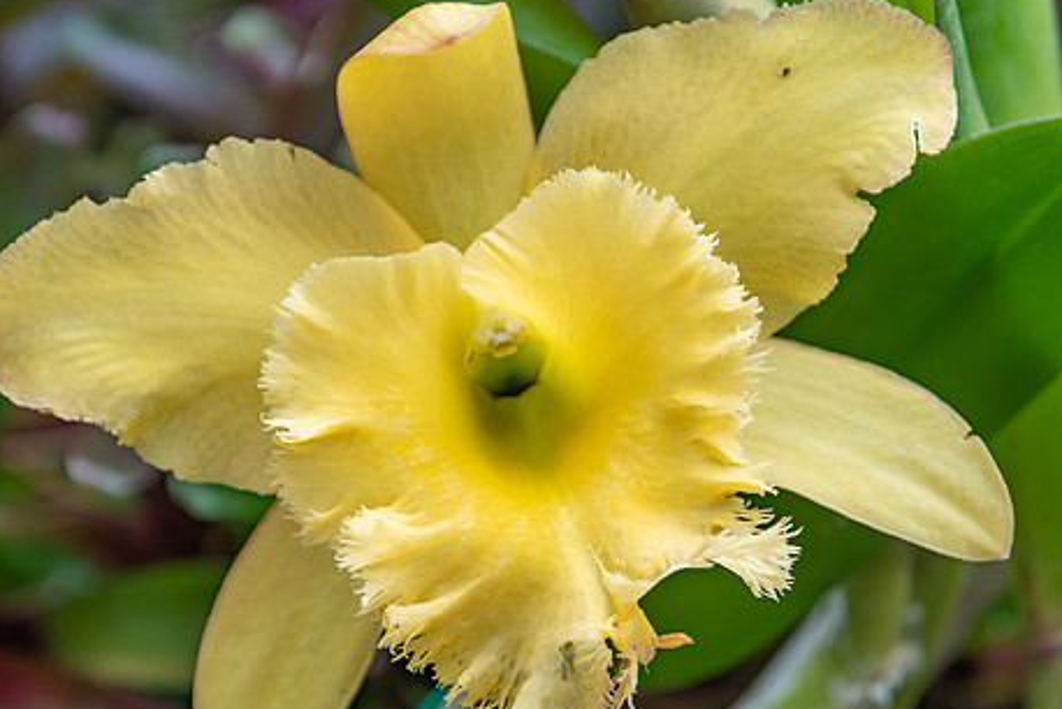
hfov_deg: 10.8
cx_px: 503
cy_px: 377
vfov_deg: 7.2
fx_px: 5608
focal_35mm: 190
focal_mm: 100
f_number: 5
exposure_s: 1/250
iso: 500
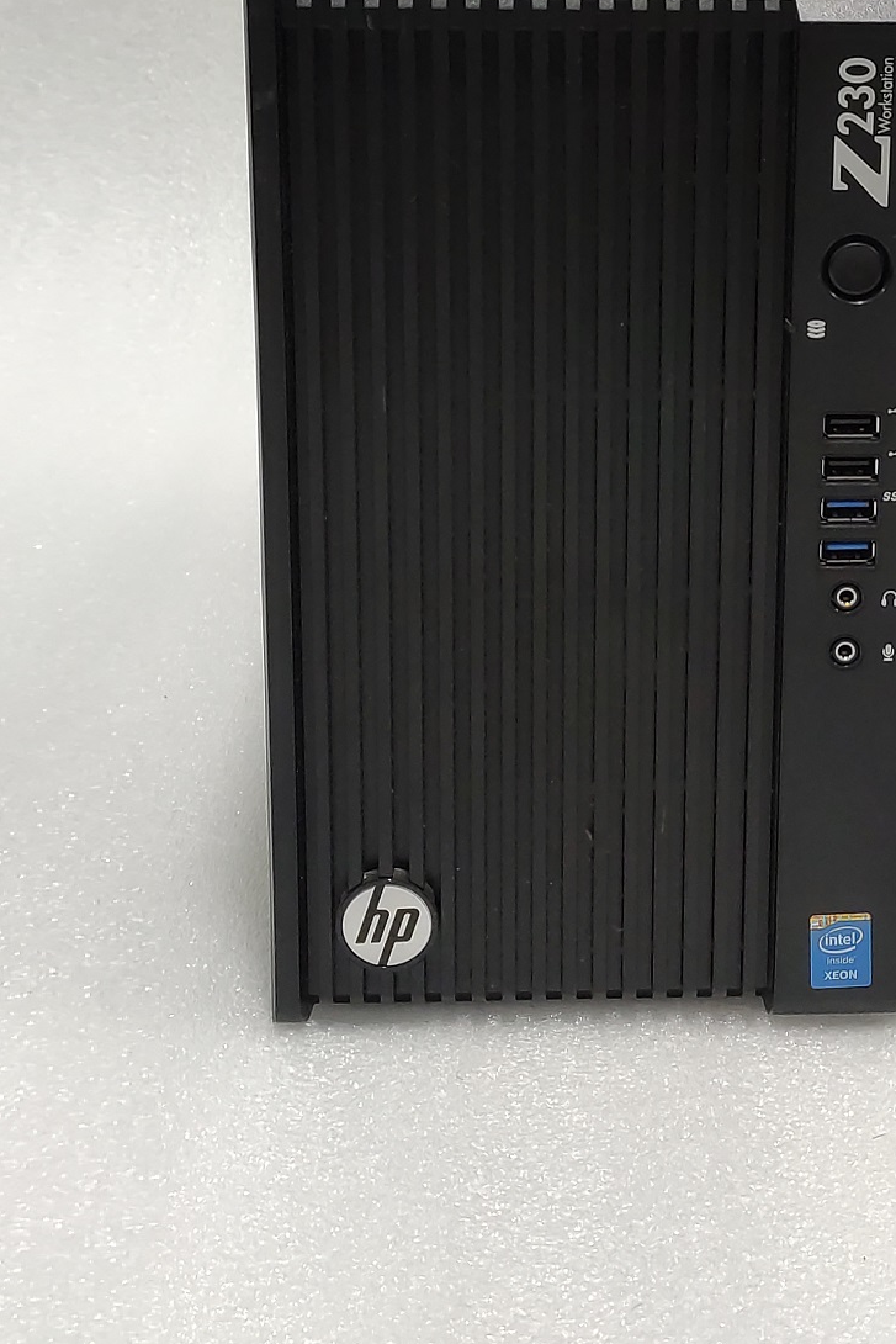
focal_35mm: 62
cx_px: 670
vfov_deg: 31.5
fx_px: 2314
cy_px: 255
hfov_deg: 21.7
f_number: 1.75
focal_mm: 4.77
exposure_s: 1/33
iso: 467
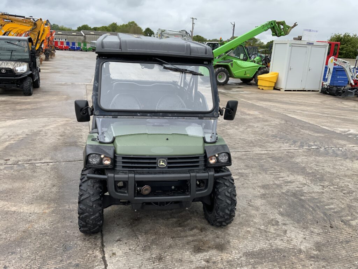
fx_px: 300
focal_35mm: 29
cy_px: 134
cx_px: 179
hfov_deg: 61.7
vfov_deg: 48.2
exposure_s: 1/606
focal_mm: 3
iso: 16
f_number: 1.8
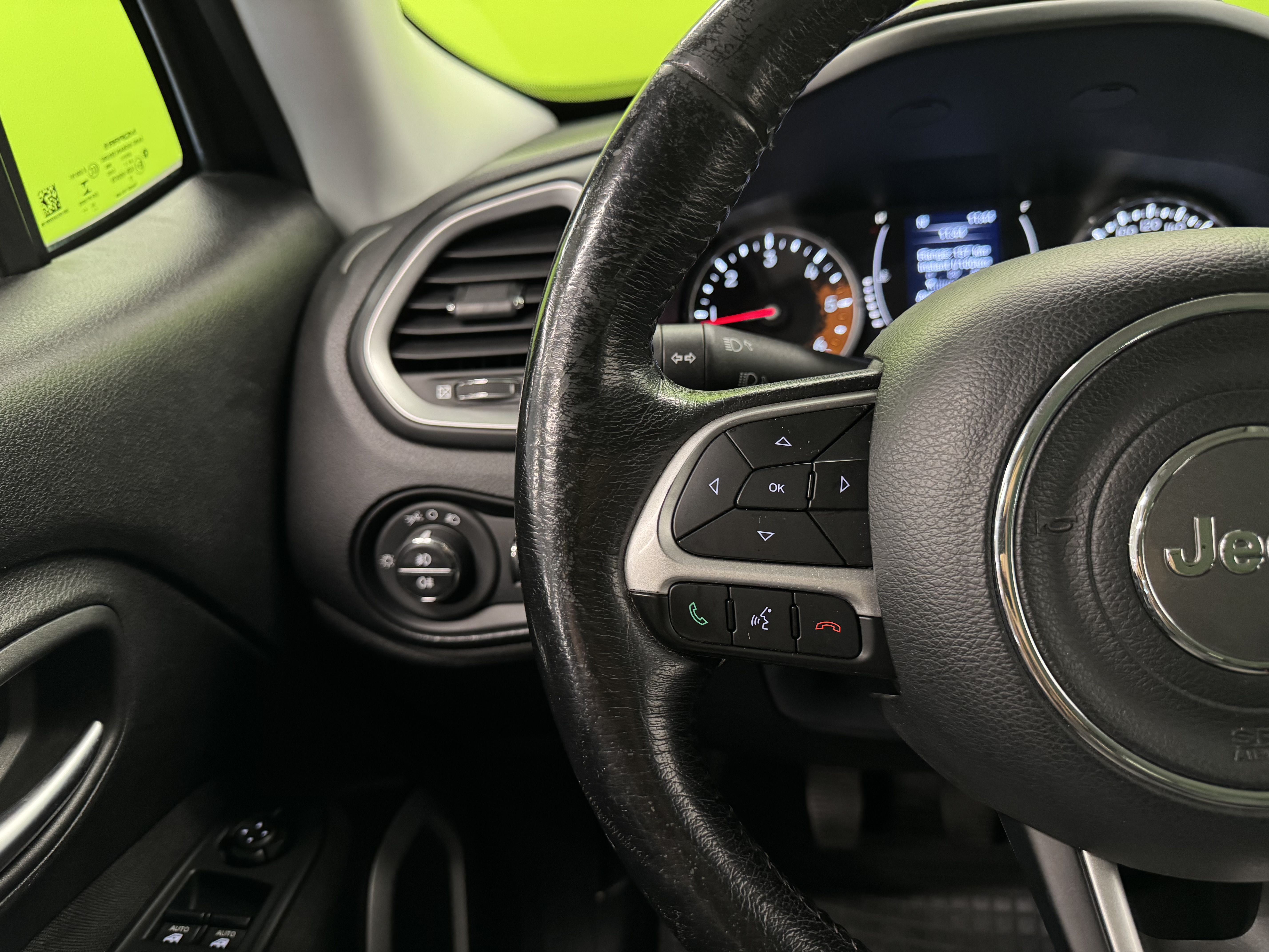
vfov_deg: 56.8
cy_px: 476
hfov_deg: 71.6
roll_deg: +5.4
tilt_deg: -23.1
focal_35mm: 24
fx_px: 880
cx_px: 634
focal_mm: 6.76
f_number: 1.78
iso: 500
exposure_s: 1/50
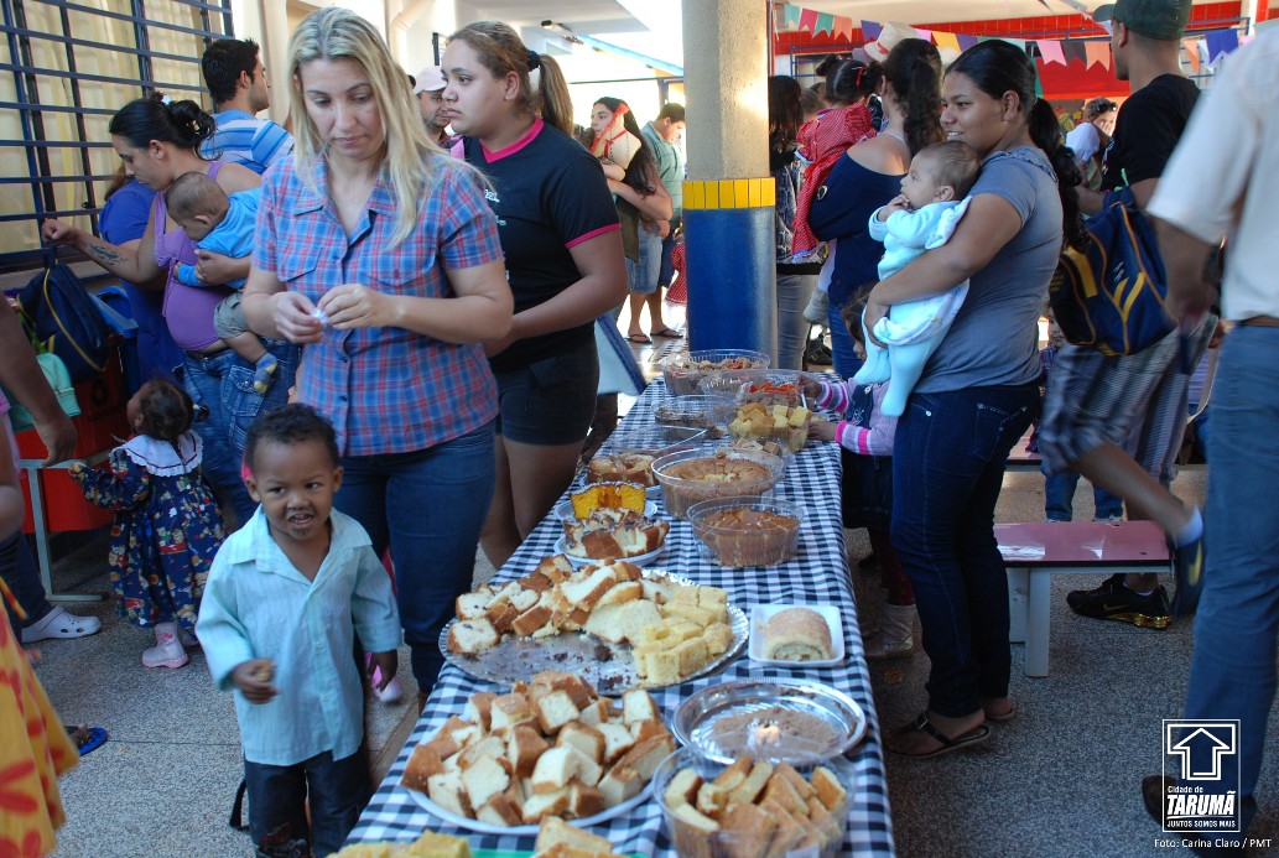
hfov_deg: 57.1
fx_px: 1175
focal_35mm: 33
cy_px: 429
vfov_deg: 40.1
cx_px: 640
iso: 320
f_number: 3.8
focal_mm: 22
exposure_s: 1/30
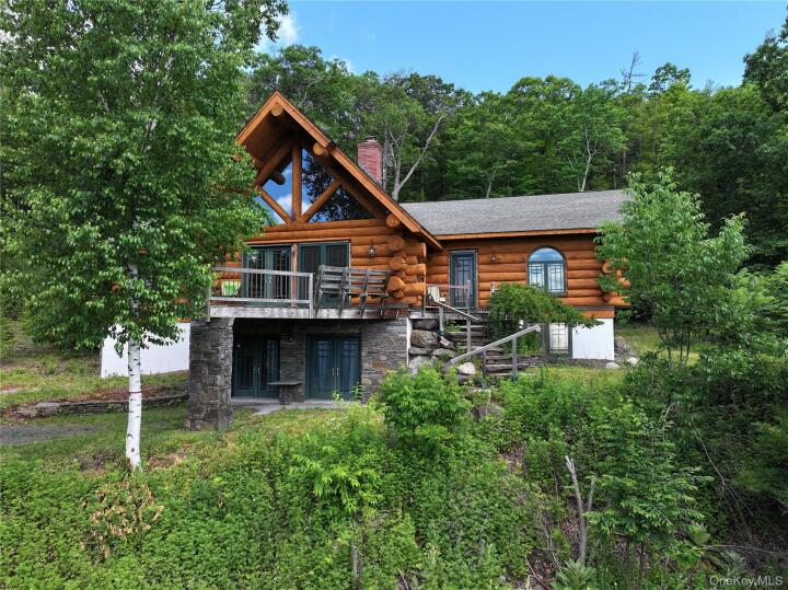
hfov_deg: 71.6
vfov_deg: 56.8
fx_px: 546
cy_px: 295
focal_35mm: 24
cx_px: 394
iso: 150
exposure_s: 1/640
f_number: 2.8
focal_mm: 12.29
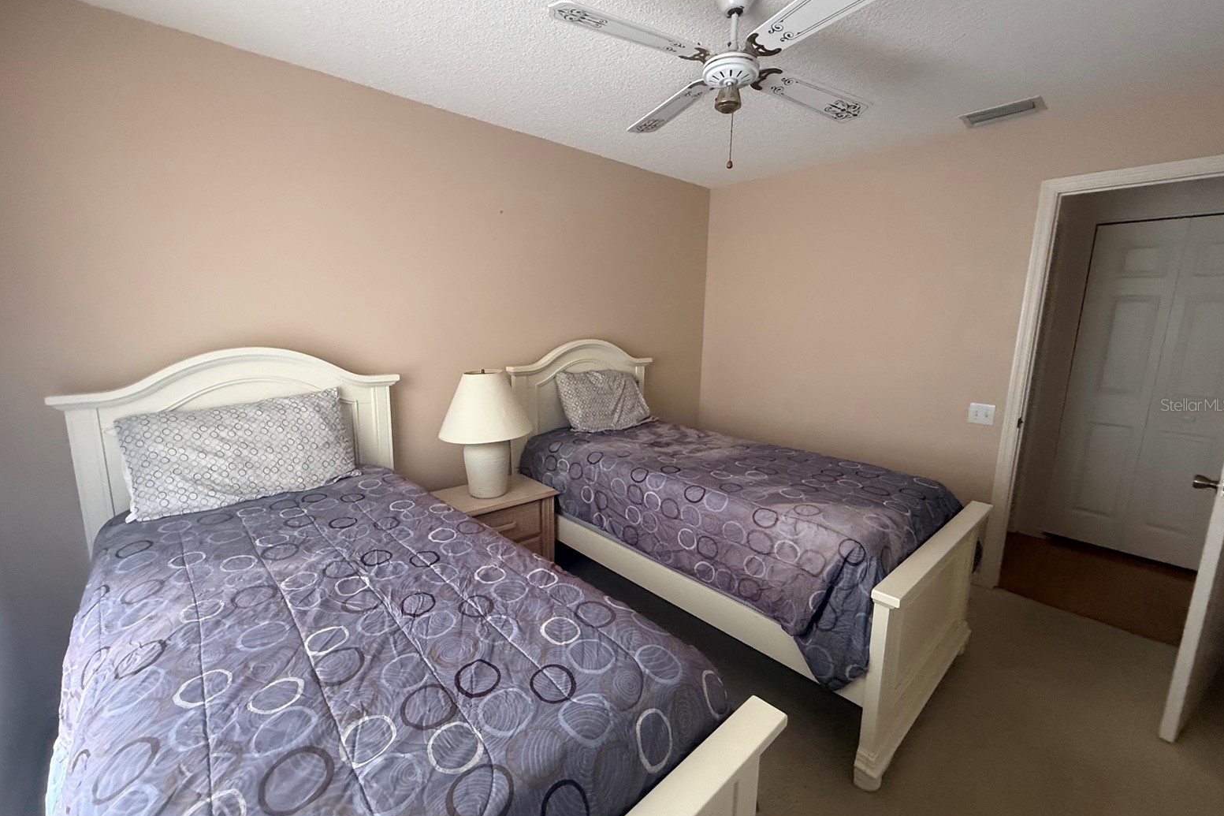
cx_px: 605
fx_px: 510
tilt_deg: -10.2
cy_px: 404
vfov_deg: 77.3
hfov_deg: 100.4
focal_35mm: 15
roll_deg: -1.6
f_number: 2.2
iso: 640
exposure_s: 1/60
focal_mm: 2.22
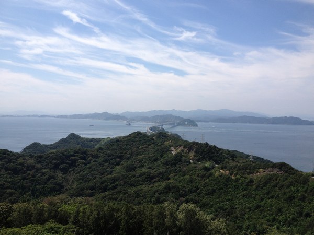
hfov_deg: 52.6
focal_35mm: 35
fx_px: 317
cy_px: 118
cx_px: 157
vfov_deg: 40.7
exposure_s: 1/2513
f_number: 2.4
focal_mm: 4.28
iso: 50
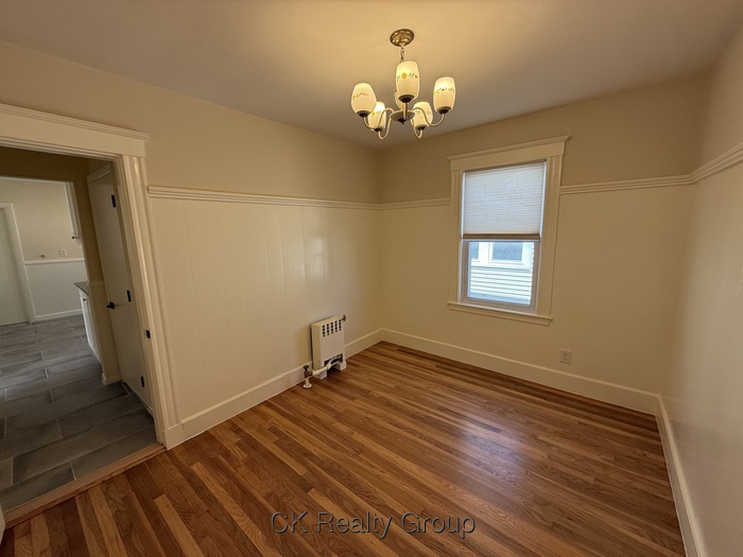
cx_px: 372
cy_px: 278
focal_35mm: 14
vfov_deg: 85.7
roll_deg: +1.2
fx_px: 300
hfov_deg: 102.1
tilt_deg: -9.5
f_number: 2.2
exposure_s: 1/99
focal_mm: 2.22
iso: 64
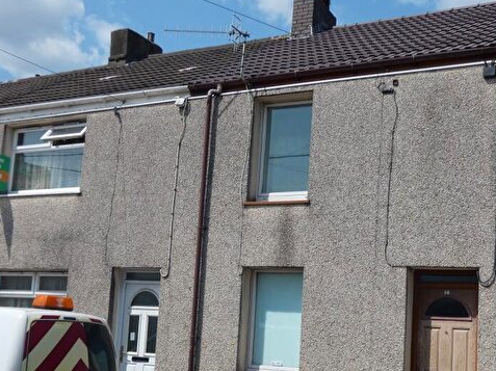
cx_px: 308
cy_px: 246
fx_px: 673
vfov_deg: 30.6
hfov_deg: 40.2
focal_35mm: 47
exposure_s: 1/1000
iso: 80
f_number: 4
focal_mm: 5.8
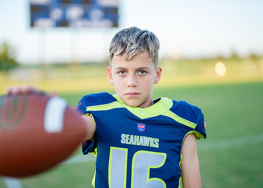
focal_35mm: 58
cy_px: 89
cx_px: 128
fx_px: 432
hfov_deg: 33.8
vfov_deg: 24.5
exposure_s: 1/2000
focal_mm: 50
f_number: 1.2
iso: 160
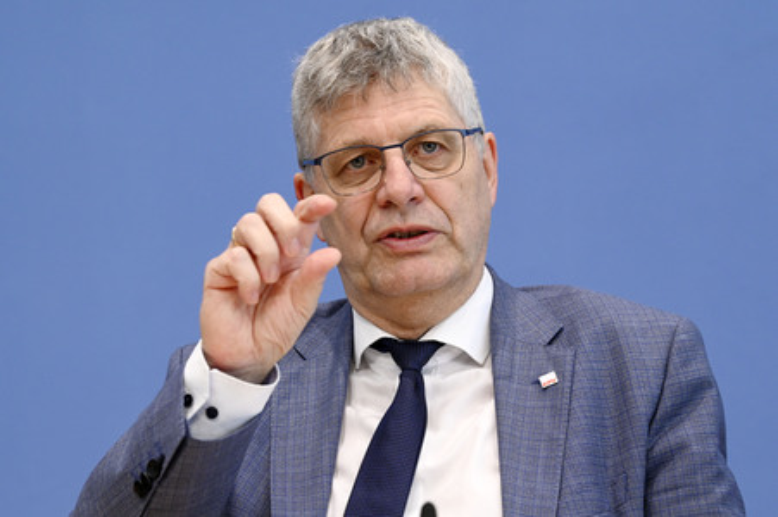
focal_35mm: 145
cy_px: 258
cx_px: 389
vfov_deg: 9.4
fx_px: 3131
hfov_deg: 14.2
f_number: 6.3
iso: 3200
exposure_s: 1/400
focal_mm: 145
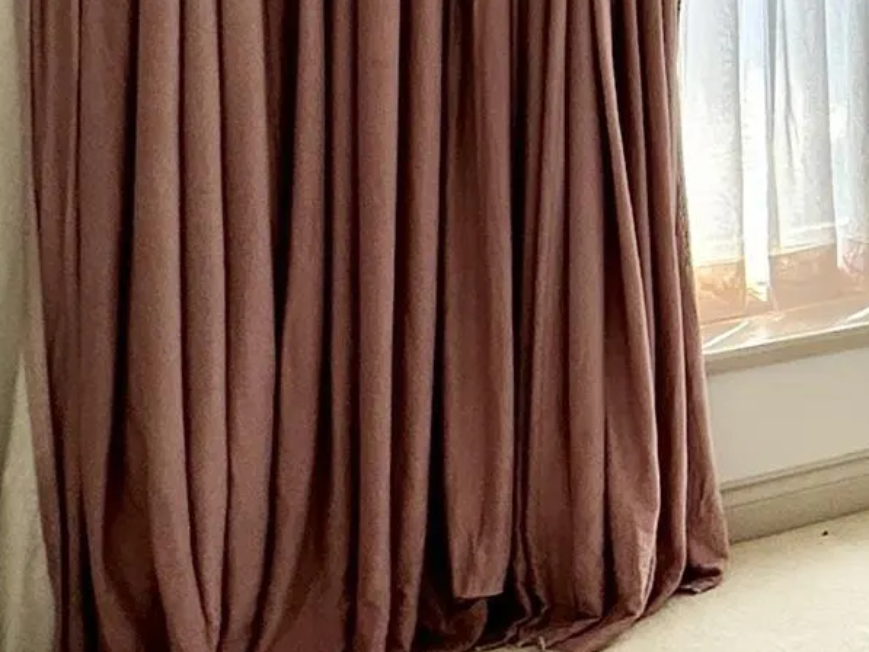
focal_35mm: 72
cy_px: -141
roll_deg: -0.2
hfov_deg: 17.8
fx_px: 1808
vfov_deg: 19.2
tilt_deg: +0.1
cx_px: 1783
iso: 40
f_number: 2.2
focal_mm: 2.22
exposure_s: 1/243
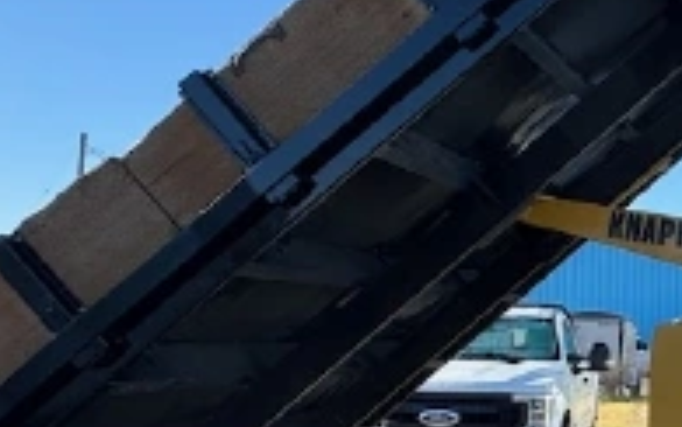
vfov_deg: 21.2
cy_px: 298
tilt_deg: +0.8
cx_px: 878
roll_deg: +0.3
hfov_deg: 27.9
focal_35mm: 61
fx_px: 1134
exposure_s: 1/921
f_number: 2.2
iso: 50
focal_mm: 2.22
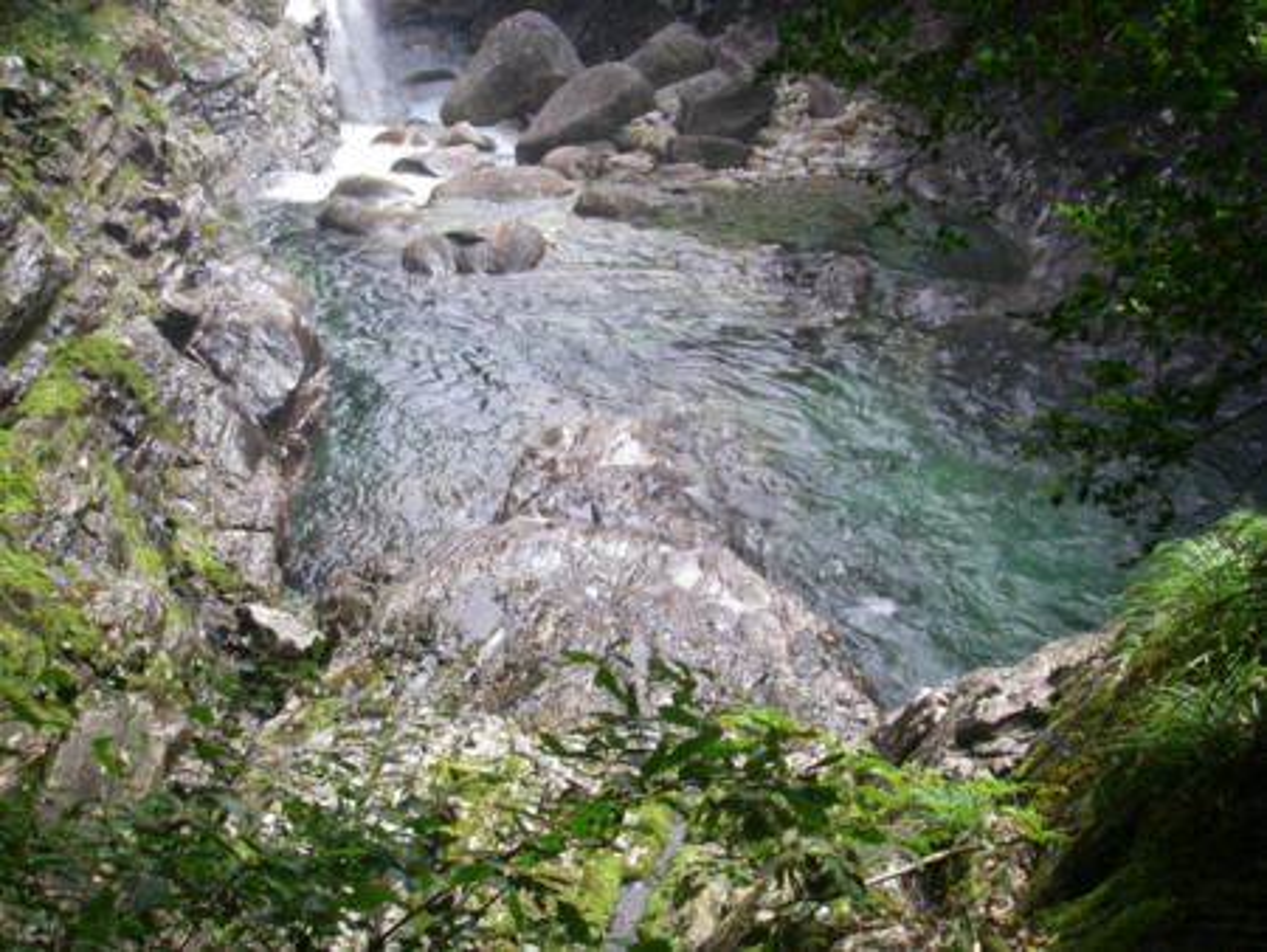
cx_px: 634
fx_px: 1392
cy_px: 476
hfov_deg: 49.0
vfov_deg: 37.8
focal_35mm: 38
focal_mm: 6.3
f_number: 3.3
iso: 64
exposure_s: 1/125
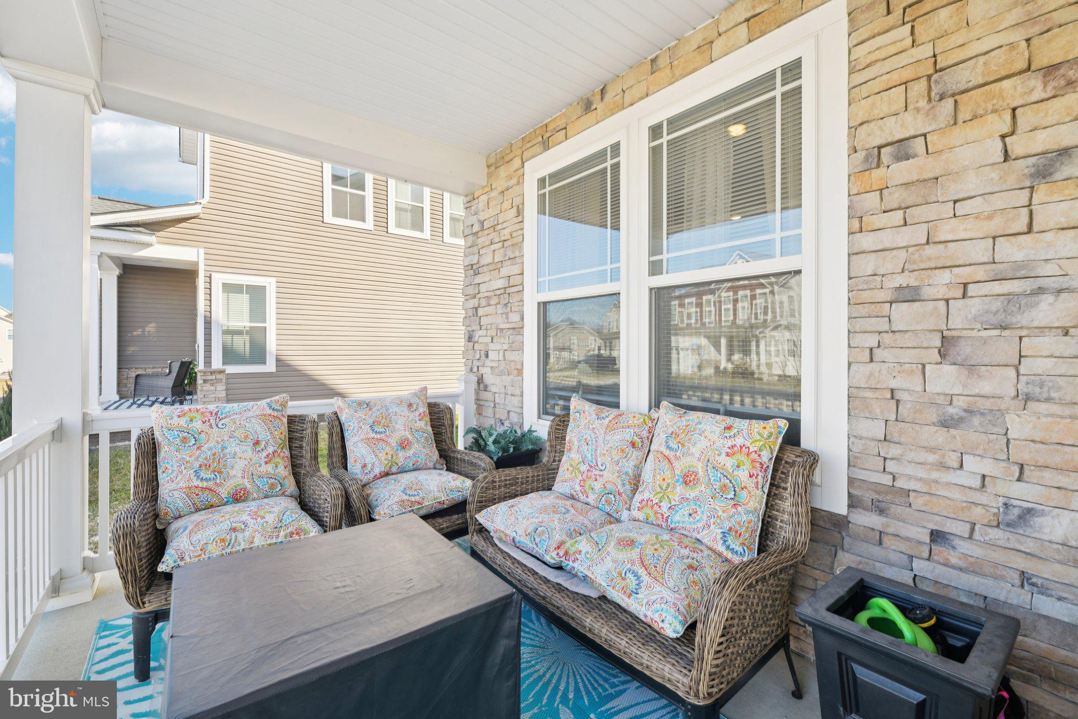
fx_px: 449
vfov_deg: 77.3
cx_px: 539
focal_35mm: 15
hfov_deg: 100.4
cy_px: 360
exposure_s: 1/50
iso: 100
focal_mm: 15
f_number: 8
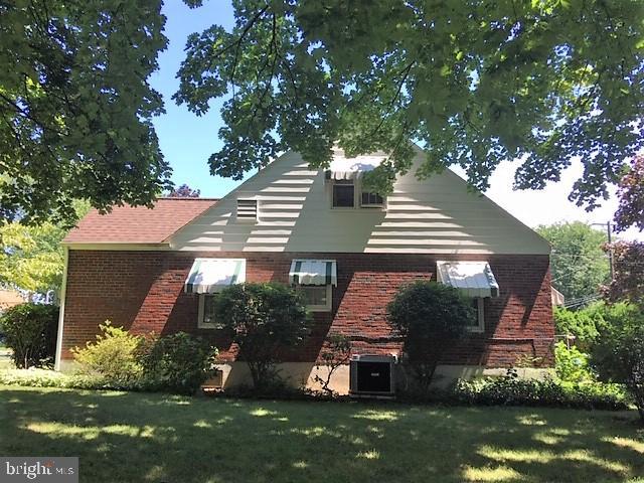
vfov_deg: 48.2
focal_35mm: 29
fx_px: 540
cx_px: 322
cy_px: 242
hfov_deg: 61.7
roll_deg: -1.5
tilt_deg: +10.9
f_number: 2.2
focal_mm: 4.15
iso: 25
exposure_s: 1/366
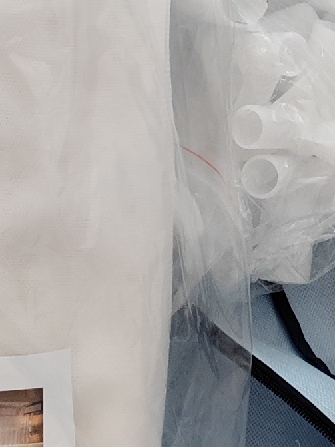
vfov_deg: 13.3
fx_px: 1896
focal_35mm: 147
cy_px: 49
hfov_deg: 10.0
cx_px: 349
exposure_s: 1/100
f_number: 1.8
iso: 2500
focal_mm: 6.14
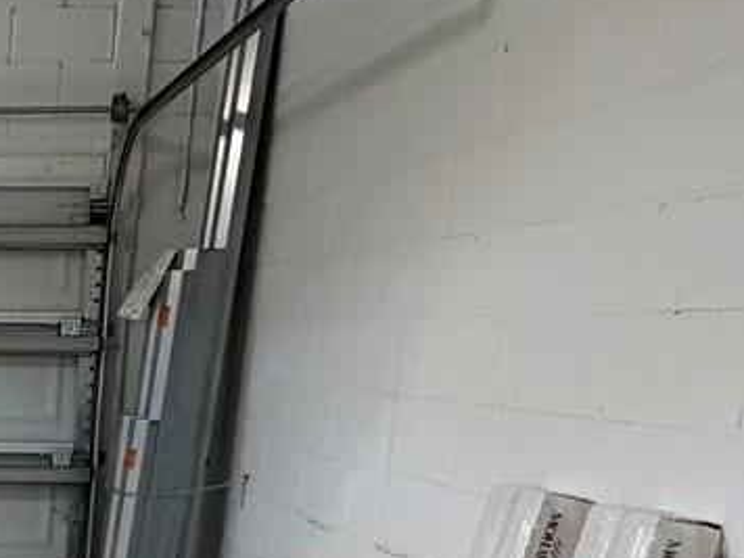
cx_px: -278
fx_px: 1354
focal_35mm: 63
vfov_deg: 21.9
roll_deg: -0.6
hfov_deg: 25.4
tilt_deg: -13.1
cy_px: 637
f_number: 2.2
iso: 320
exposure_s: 1/60
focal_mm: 2.22
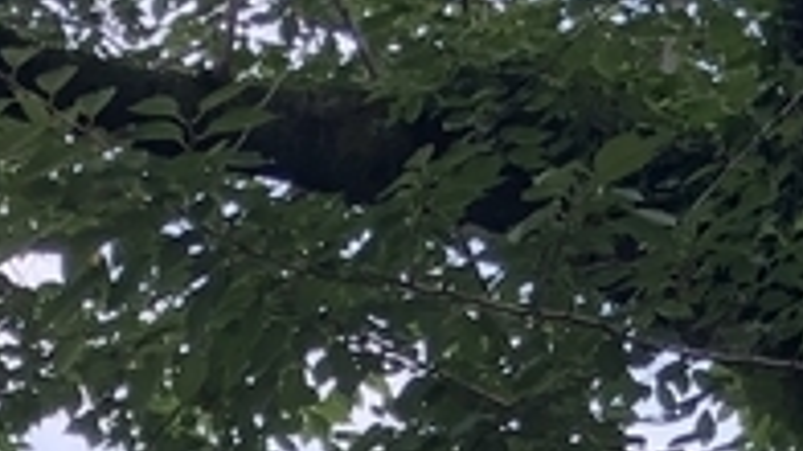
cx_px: 254
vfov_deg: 6.0
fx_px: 3980
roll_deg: +0.9
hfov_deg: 11.5
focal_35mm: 187
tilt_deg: +15.8
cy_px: 1378
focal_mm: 3.99
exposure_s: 1/384
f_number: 1.8
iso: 20
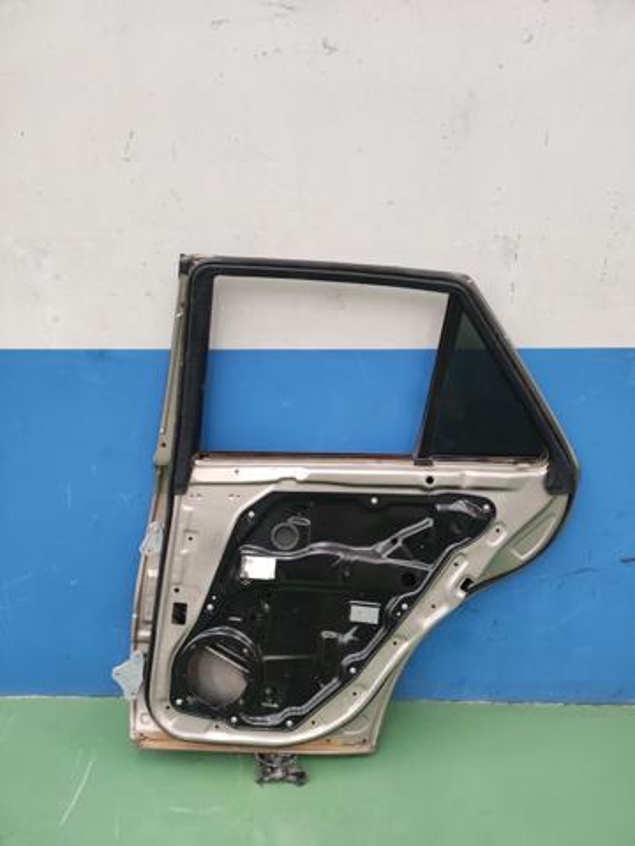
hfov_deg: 54.9
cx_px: 318
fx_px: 611
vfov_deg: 69.4
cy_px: 423
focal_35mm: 25
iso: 940
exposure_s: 1/50
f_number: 1.79
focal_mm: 4.7
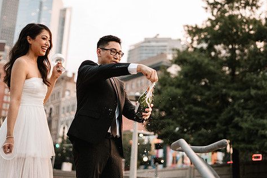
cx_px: 136
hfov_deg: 32.4
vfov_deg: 21.9
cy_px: 69
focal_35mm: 62
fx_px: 460
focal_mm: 50
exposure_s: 1/1000
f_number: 2
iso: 1250
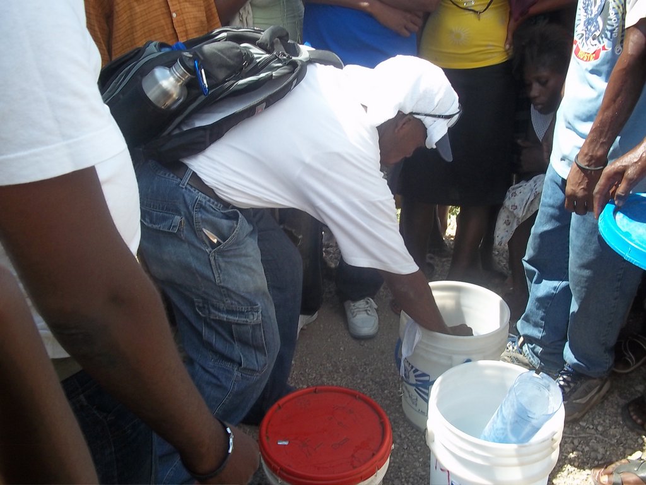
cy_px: 242
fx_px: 672
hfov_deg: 51.4
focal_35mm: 36
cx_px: 323
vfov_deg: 39.7
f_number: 3.1
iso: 80
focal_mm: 6.5
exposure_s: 1/400
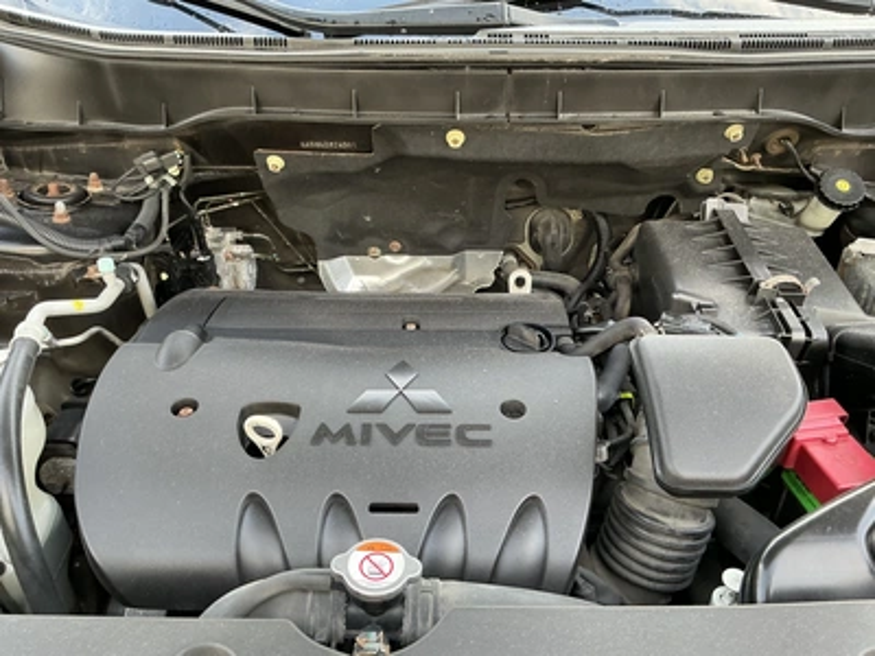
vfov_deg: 49.7
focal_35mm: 28
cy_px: 328
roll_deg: +1.1
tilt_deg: -33.7
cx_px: 438
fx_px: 708
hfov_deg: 63.4
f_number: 1.8
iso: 64
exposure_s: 1/66
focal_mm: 3
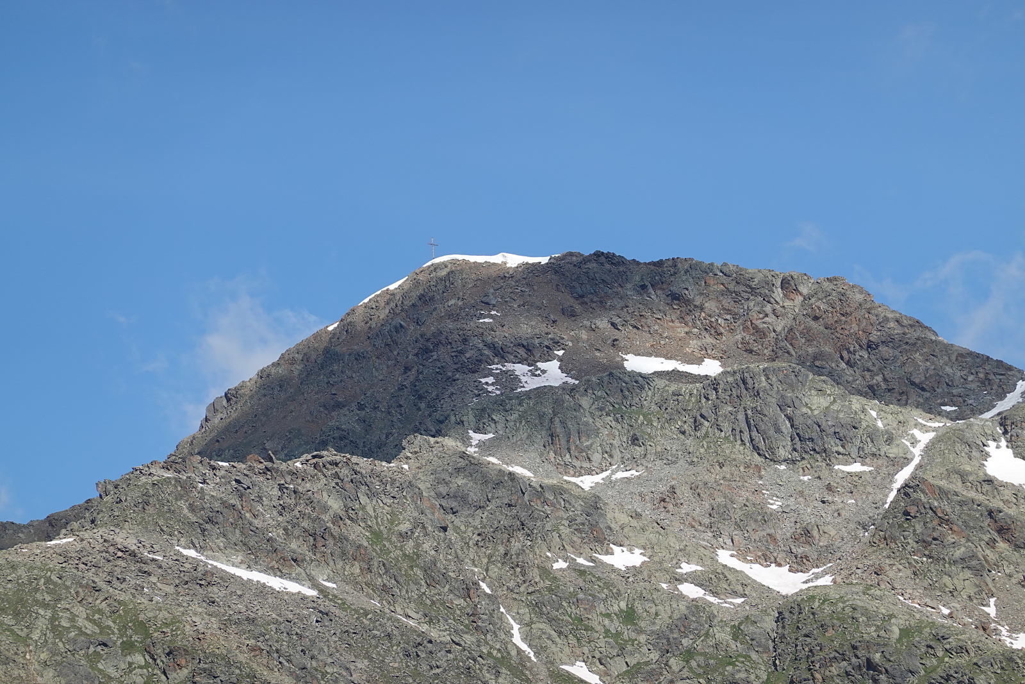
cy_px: 342
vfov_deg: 6.9
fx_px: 5695
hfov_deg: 10.3
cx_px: 512
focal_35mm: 200
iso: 125
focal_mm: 72
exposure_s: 1/640
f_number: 5.6
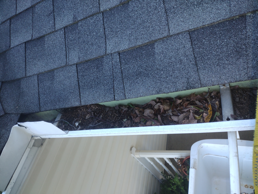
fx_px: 201
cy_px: 97
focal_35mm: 27
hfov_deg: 65.3
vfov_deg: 51.4
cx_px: 129
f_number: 1.7
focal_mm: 4.71
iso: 110
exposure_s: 1/120
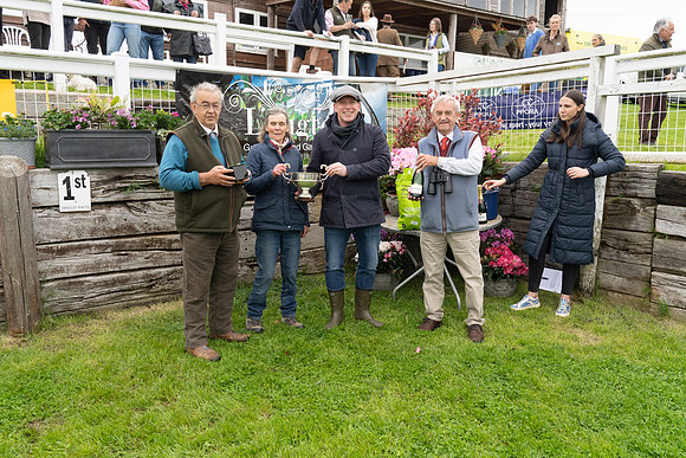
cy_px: 229
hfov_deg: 63.6
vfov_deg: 45.0
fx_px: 553
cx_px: 343
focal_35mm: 29
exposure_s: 1/800
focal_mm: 29
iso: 1600
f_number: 8
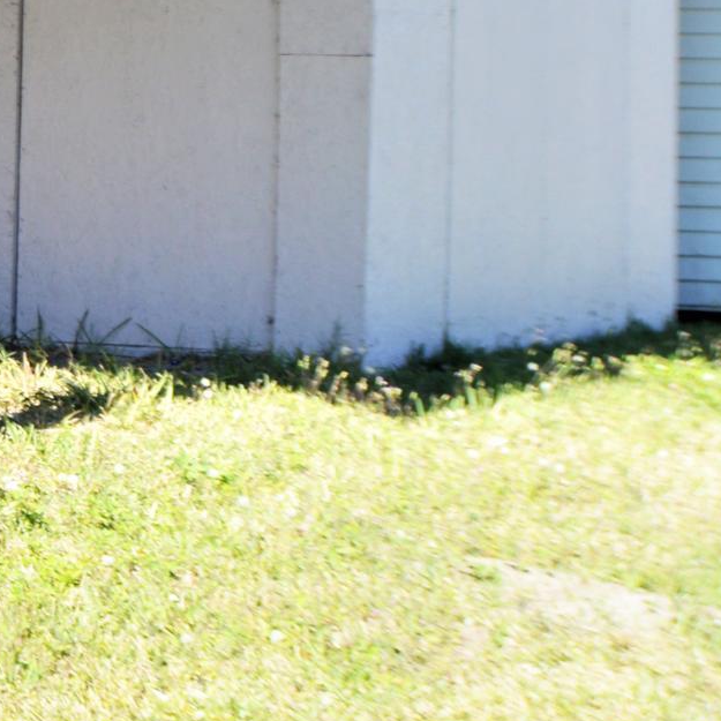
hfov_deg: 8.1
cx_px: -610
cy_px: -164
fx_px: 4901
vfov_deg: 8.3
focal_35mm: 208
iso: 100
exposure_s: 1/200
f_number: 6.3
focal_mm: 34
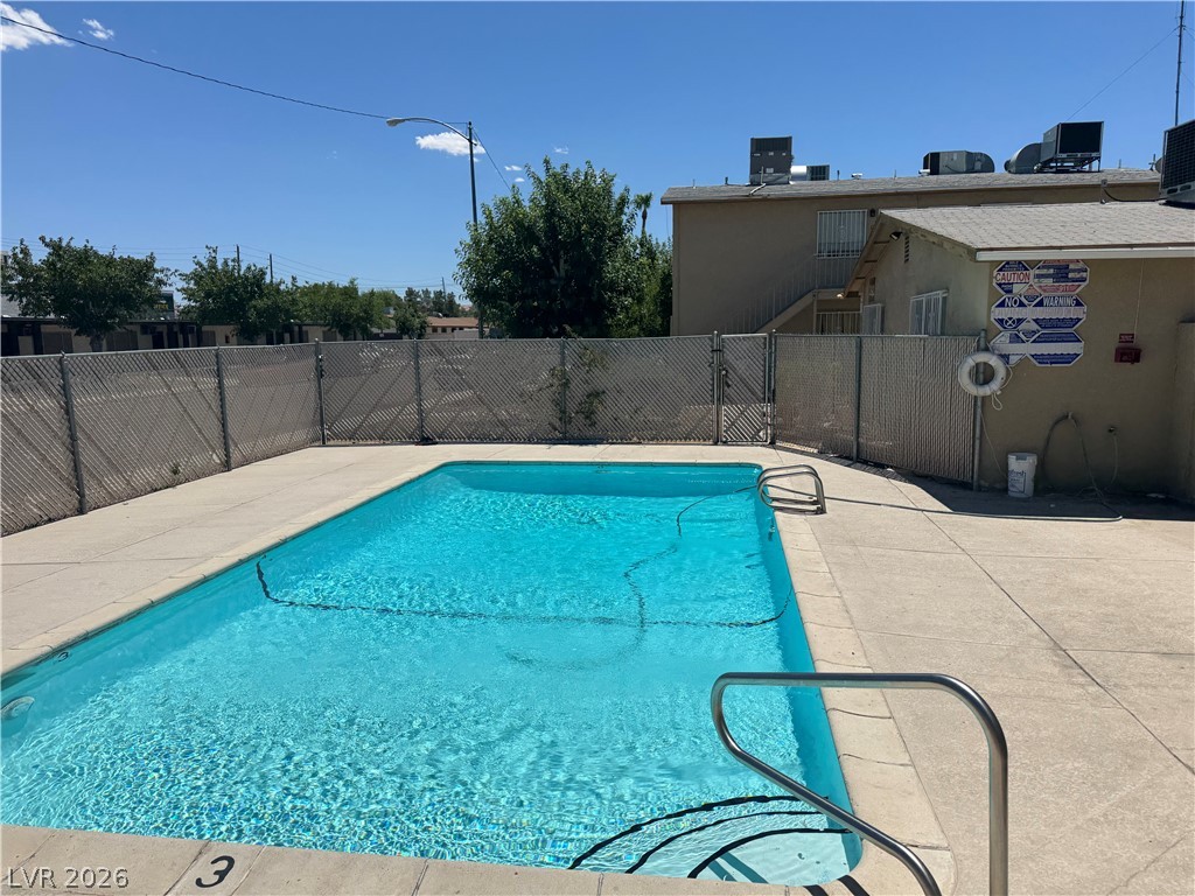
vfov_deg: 56.8
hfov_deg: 71.6
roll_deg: +0.9
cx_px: 598
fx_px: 829
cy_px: 448
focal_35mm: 24
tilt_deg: -9.3
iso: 80
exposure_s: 1/12346
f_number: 1.78
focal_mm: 6.76
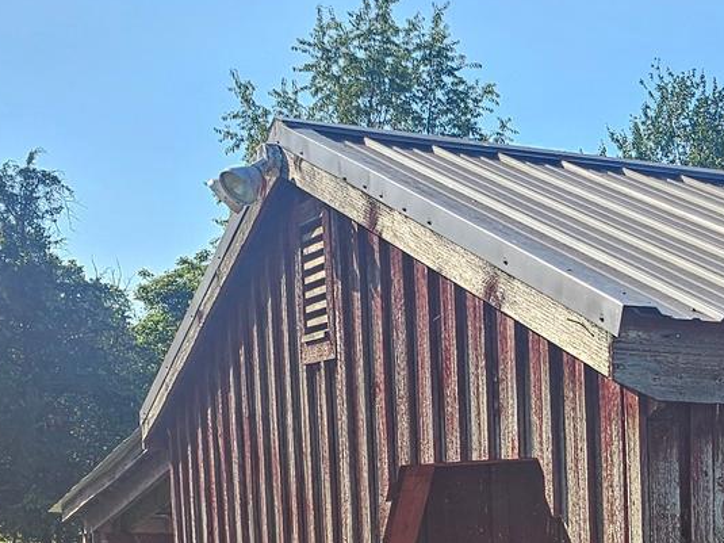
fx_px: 1840
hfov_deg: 20.3
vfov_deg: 15.7
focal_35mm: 88
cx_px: 954
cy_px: 764
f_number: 1.7
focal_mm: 6.3
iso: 10
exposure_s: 1/290
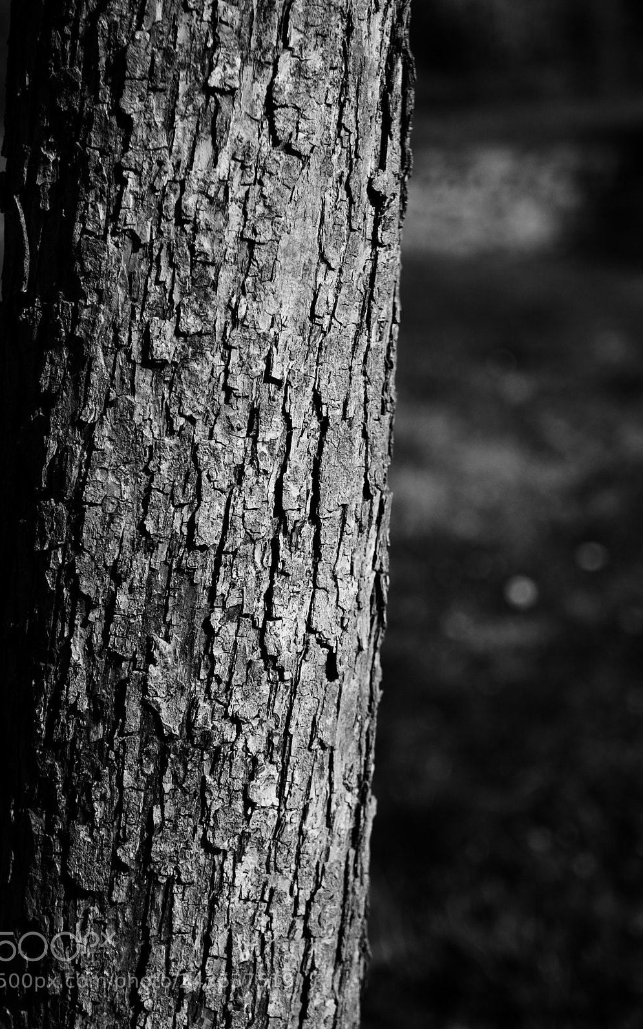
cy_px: 514
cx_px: 300
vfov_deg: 47.2
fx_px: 1178
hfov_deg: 30.5
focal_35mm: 42
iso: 200
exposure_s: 1/3200
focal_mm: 27
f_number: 2.8
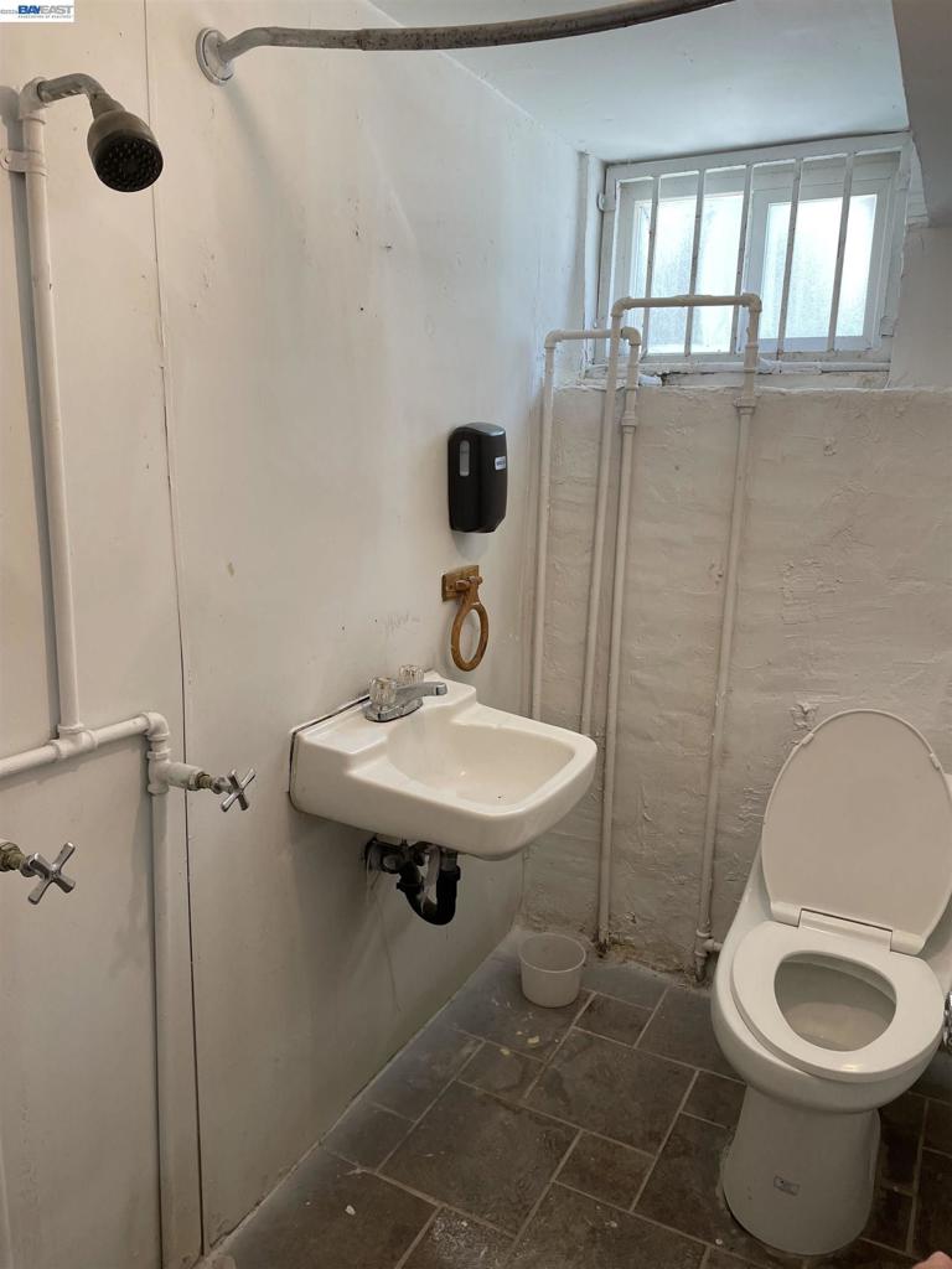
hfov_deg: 53.1
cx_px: 476
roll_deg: -1.2
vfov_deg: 67.3
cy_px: 634
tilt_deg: -10.6
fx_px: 953
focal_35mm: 26
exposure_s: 1/120
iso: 100
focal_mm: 4.2
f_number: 1.6
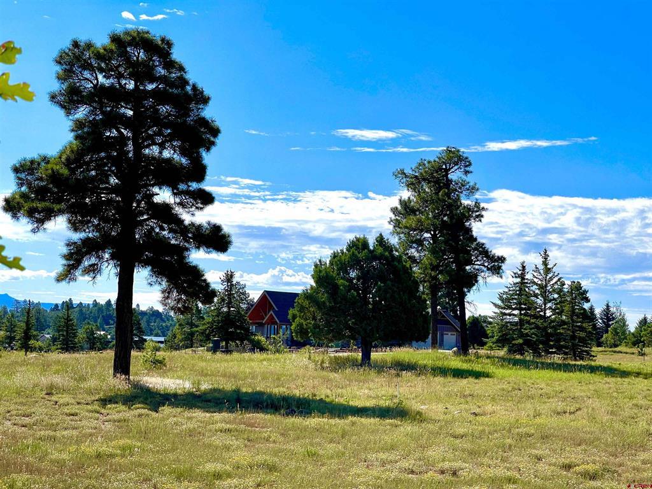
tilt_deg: +5.2
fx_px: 1205
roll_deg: -1.8
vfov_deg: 22.9
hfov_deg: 30.3
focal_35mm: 64
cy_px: 244
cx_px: 326
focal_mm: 7.5
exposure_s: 1/2053
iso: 20
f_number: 2.2
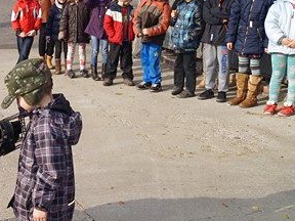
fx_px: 545
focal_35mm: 64
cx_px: -14
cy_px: 141
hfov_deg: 28.1
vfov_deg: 22.9
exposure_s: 1/160
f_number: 8
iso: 100
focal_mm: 20
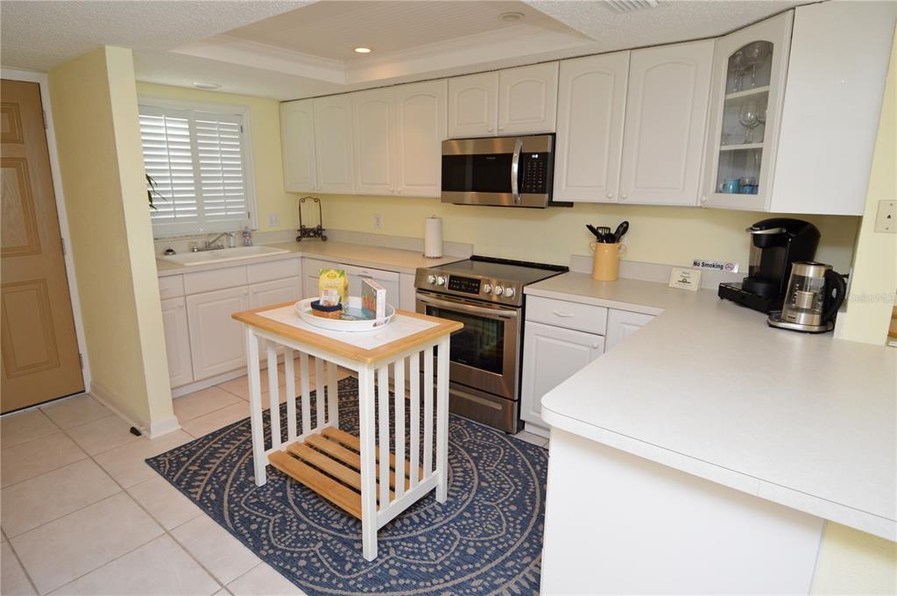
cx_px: 448
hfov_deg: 90.1
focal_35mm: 18
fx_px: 448
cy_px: 298
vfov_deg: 67.2
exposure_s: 1/60
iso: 400
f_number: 4
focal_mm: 12
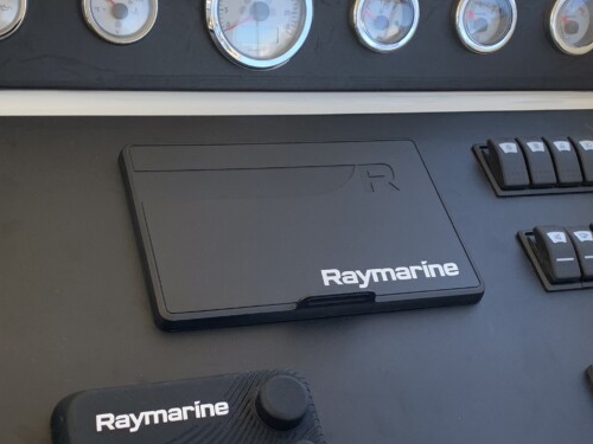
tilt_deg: -30.7
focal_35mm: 52
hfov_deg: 36.8
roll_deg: -9.7
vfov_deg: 27.9
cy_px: 276
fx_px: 891
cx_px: 281
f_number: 1.8
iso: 32
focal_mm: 4.25
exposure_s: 1/122
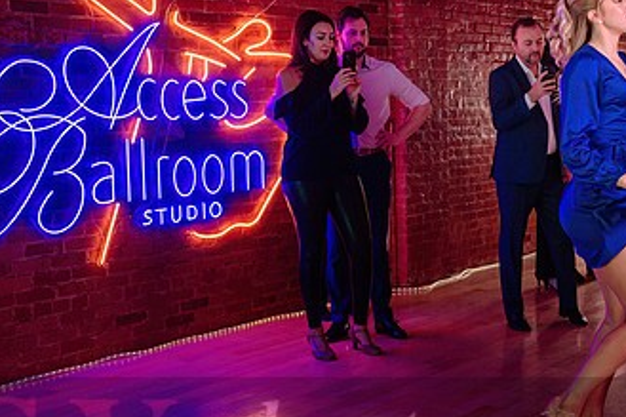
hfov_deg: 29.0
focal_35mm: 67
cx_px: 548
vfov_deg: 20.3
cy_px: 200
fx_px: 1164
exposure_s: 1/125
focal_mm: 36
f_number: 3.5
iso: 1000
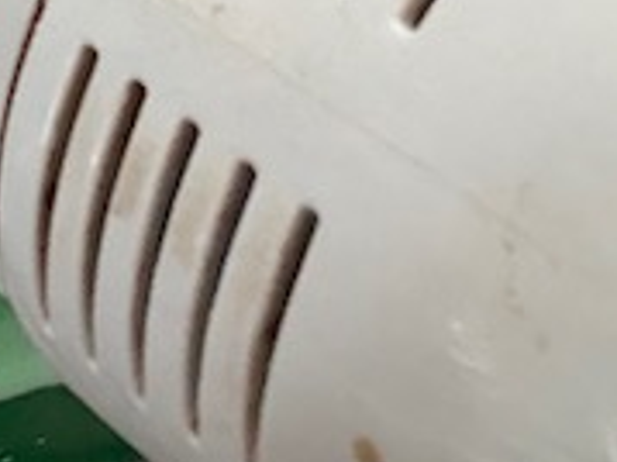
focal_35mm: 129
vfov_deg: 10.6
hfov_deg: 14.7
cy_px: -452
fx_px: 2298
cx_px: -165
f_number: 1.9
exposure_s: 1/40
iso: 320
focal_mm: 2.71
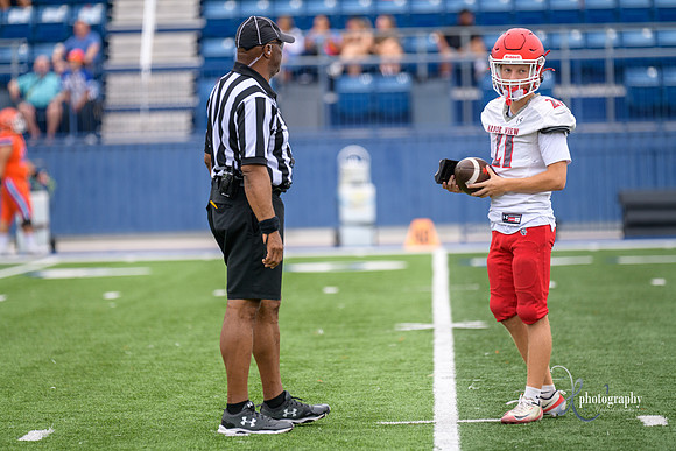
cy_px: 226
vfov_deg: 5.7
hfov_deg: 8.6
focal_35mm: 240
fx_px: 4508
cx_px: 338
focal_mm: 240
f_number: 2.8
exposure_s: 1/1250
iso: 250
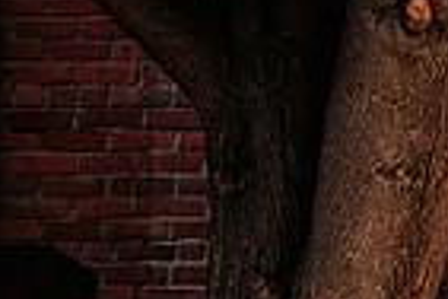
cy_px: 546
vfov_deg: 4.4
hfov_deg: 6.5
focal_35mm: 309
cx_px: 912
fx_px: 3845
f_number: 2.8
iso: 400
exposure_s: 1/200
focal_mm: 50
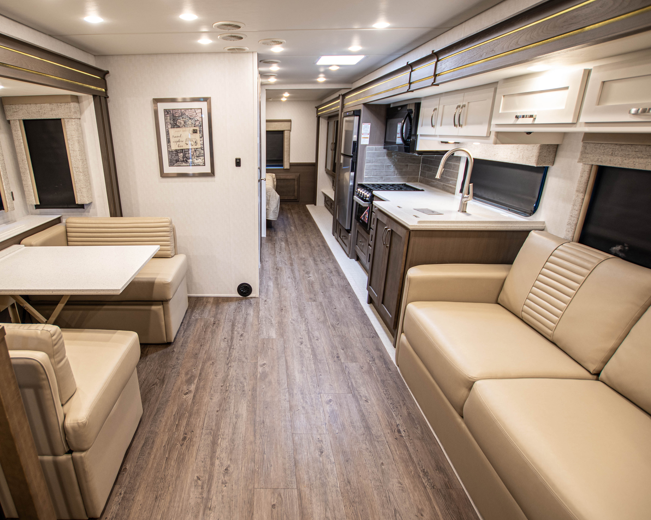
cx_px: 254
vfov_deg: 73.8
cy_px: 259
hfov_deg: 85.1
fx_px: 347
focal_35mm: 18
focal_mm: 10
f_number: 3.5
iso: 100
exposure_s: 1/4
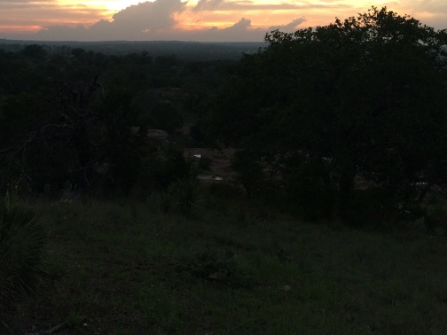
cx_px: 169
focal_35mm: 46
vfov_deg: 31.1
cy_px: 91
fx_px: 594
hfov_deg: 41.0
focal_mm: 4.15
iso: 64
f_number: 2.2
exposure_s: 1/120
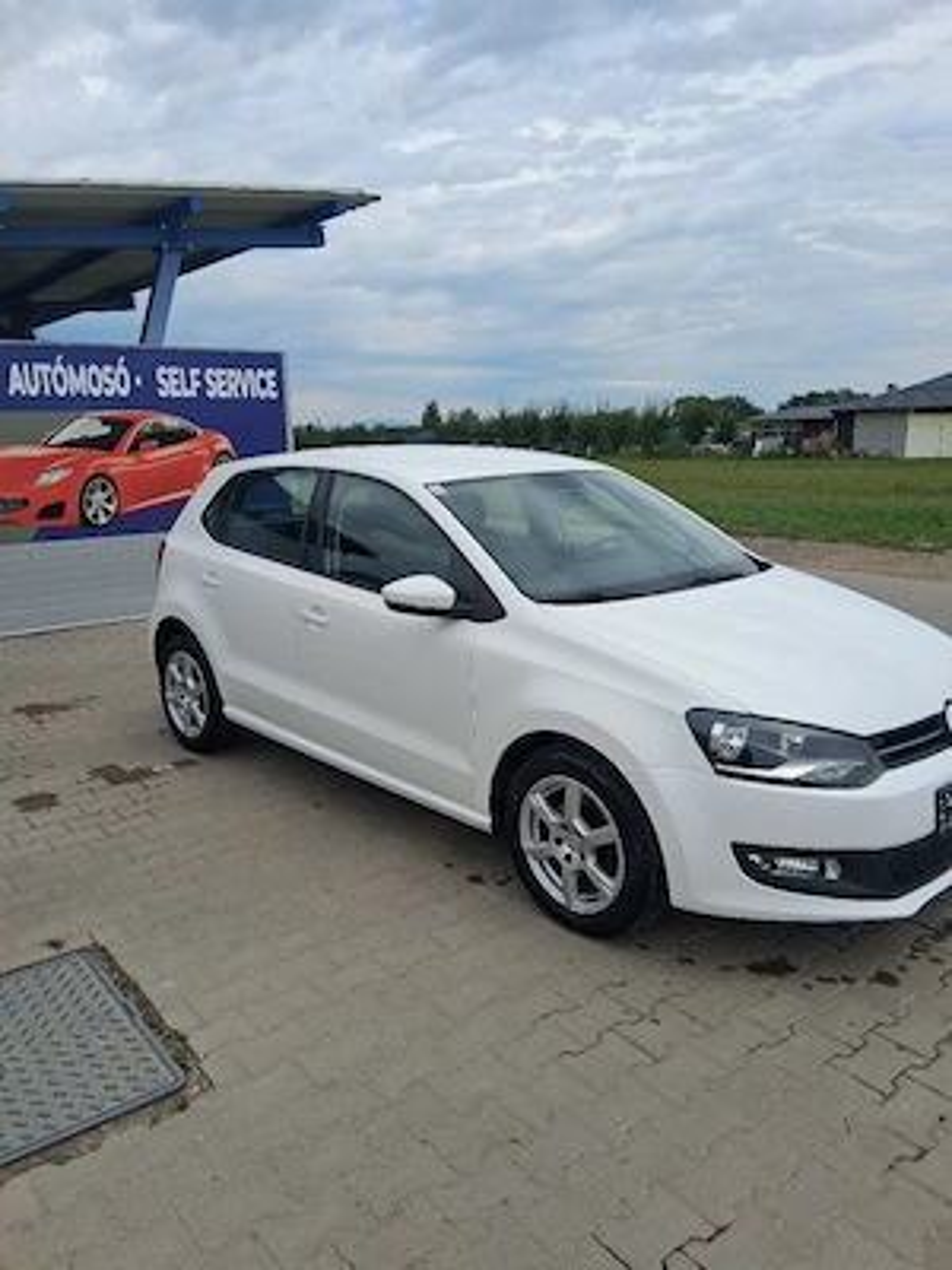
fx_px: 953
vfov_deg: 67.3
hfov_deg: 53.1
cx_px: 476
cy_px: 635
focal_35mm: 26
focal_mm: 3.98
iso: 25
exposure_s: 1/833
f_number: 1.8
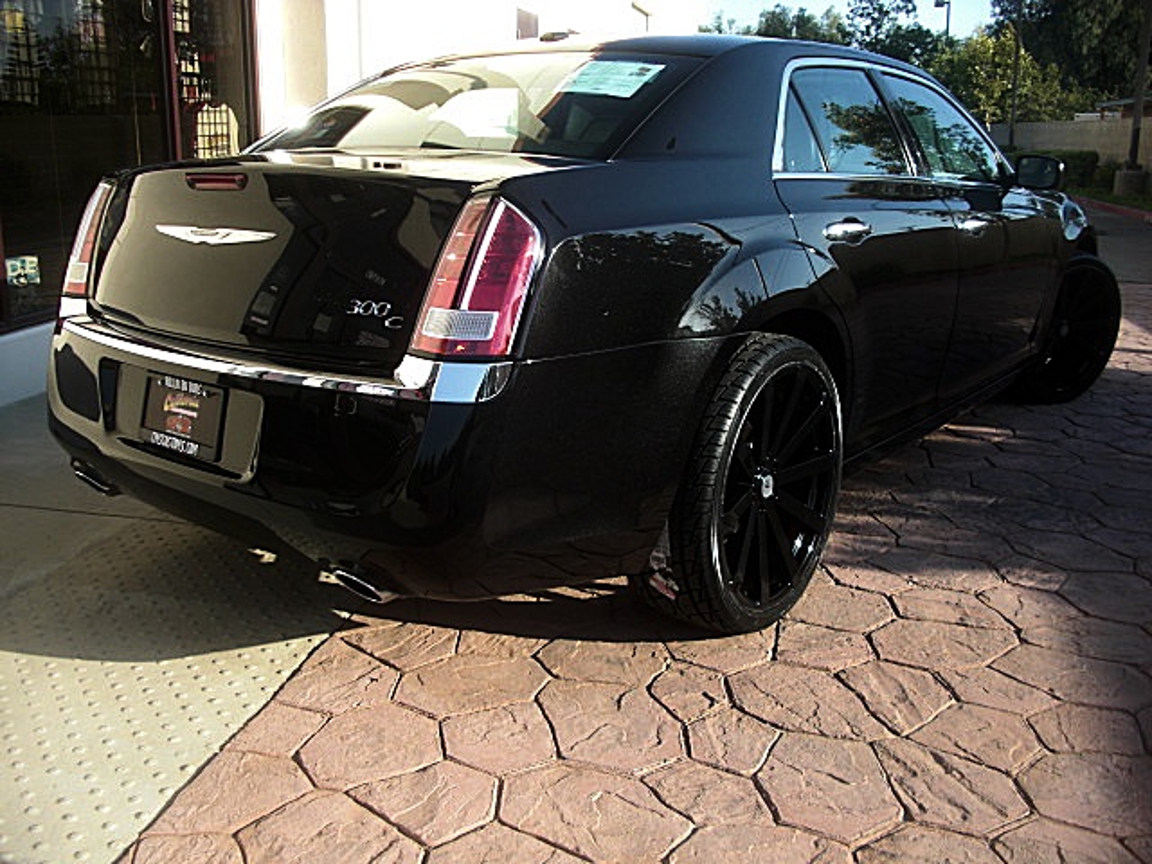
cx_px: 576
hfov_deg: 51.4
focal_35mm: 36
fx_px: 1198
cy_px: 432
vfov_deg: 39.7
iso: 50
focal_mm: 6.3
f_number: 2.8
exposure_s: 1/250
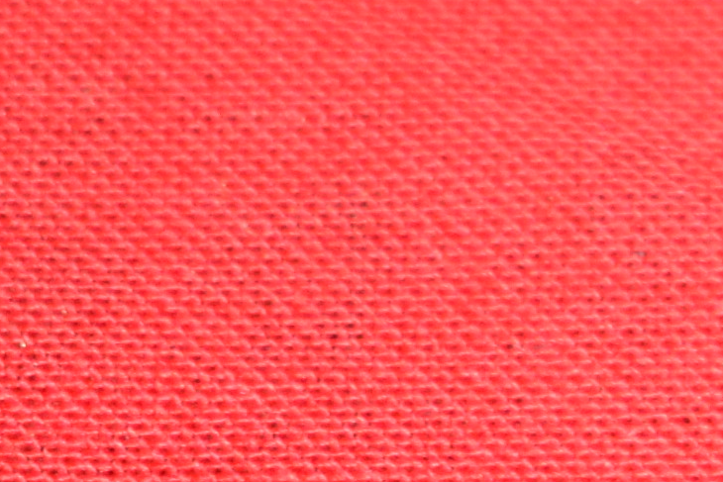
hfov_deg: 6.2
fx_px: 6307
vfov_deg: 4.4
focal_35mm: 314
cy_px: 420
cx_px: 1895
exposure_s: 1/160
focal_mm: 34
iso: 1000
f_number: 5.6
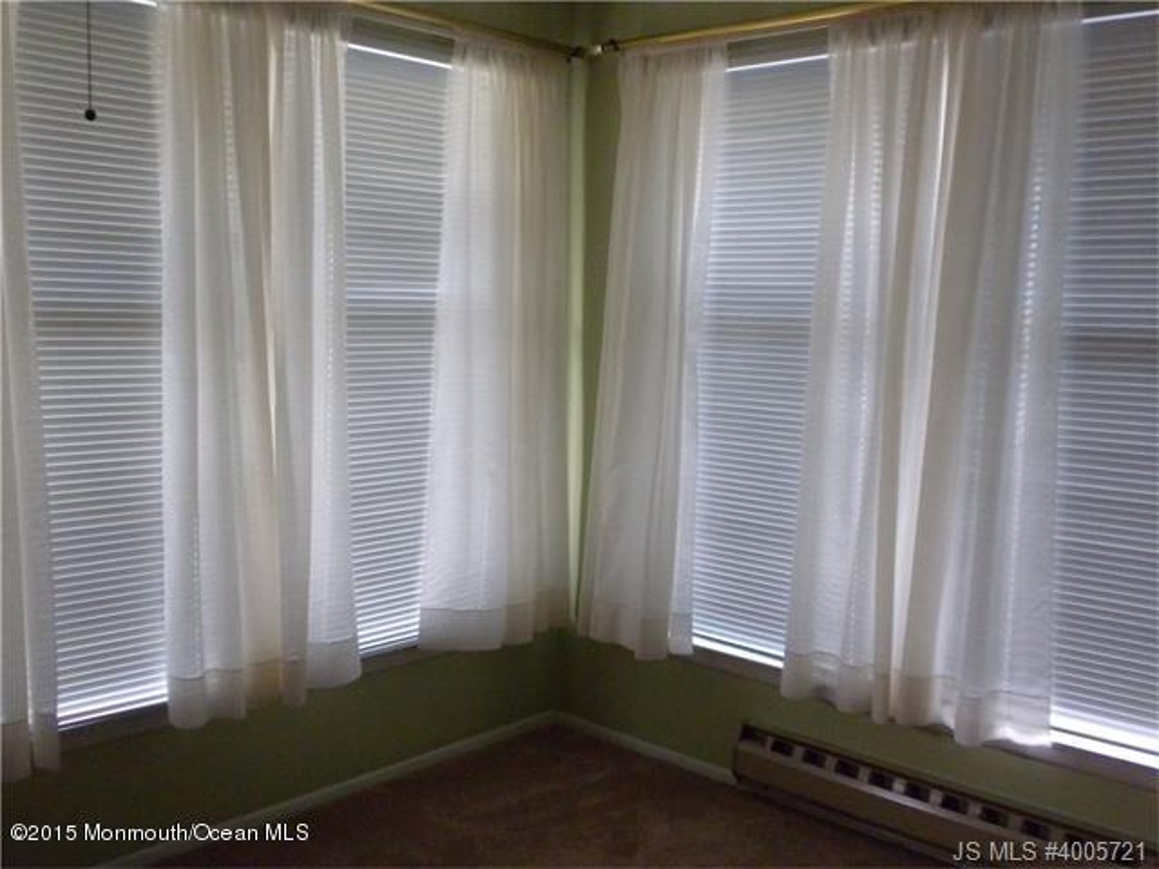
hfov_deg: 50.1
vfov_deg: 38.7
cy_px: 434
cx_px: 580
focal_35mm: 37
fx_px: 1239
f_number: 3.5
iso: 526
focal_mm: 6.6
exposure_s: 1/140
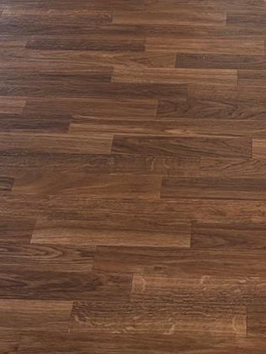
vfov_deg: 18.3
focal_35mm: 94
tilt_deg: -19.0
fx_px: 963
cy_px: -193
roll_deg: -0.9
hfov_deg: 15.6
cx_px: 215
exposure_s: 1/155
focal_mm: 5.96
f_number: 1.6
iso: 125
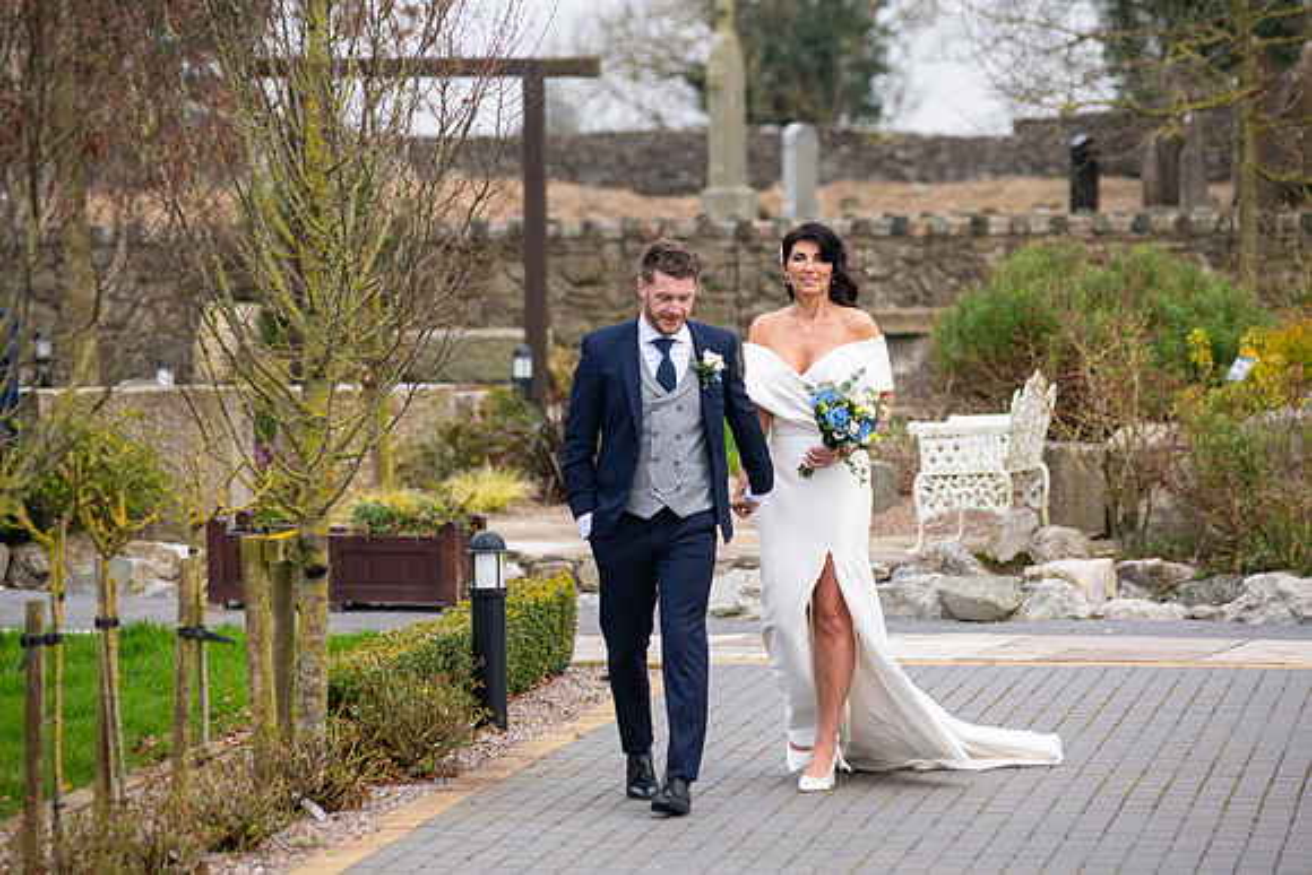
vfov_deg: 8.9
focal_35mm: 155
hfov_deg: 13.2
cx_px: 656
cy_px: 438
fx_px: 5650
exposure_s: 1/200
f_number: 3.5
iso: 250
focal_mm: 155
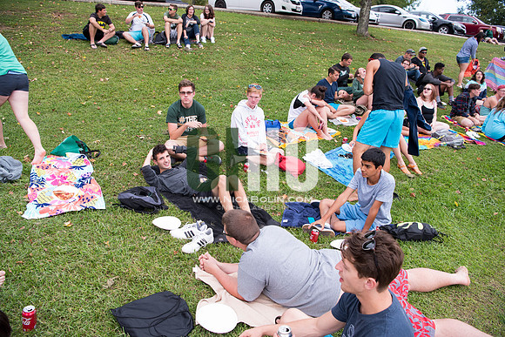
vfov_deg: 53.2
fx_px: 337
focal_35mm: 24
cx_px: 252
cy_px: 168
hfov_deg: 73.7
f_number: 5
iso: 640
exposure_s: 1/400
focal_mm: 24
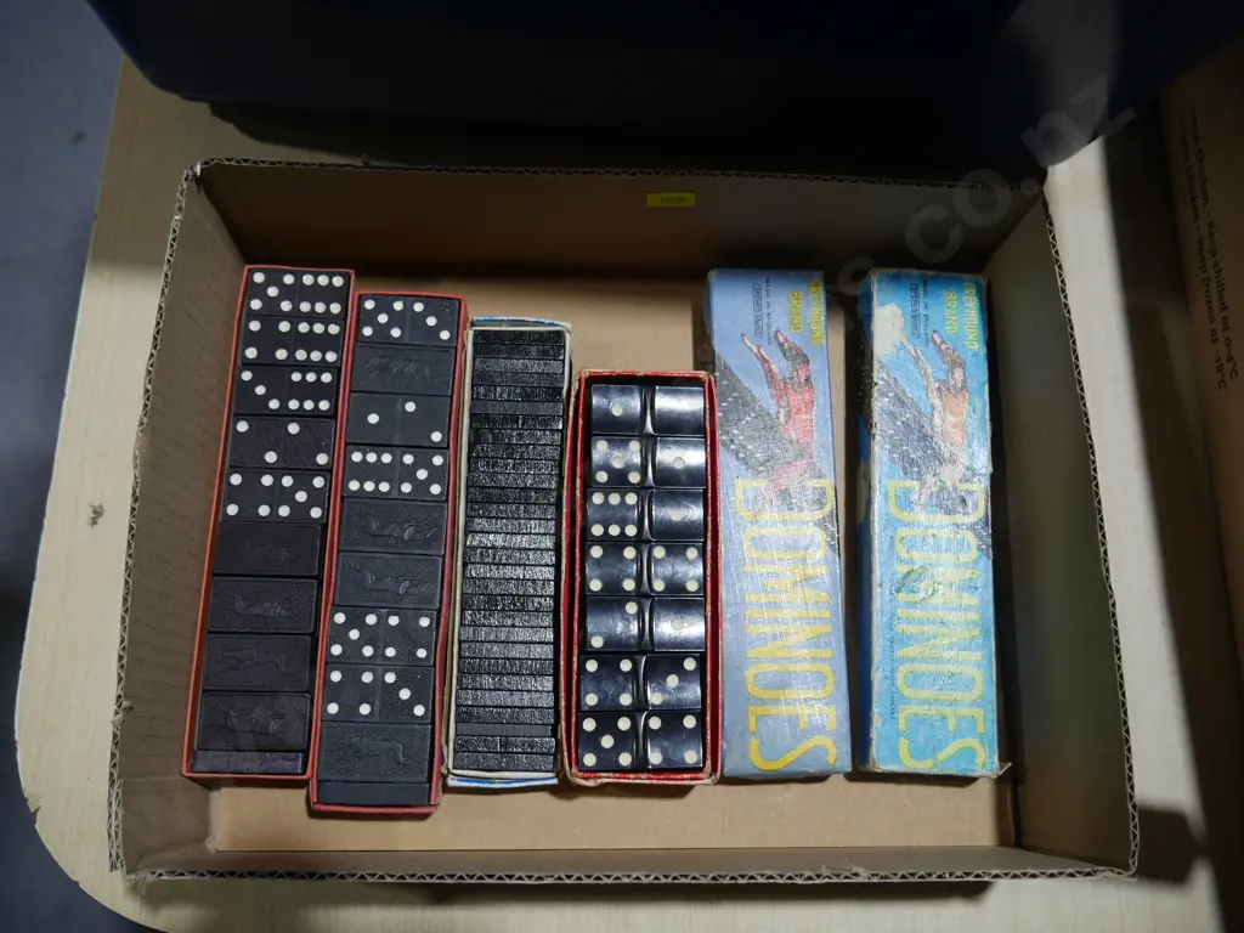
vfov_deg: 49.7
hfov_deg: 63.4
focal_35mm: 28
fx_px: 1006
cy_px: 466
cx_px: 622
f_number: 3.5
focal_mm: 14
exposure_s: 1/100
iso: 200
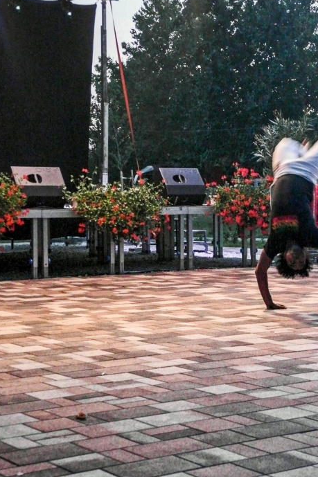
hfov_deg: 18.4
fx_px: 981
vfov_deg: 27.4
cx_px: 212
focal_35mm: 74
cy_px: 236
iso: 800
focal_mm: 10.6
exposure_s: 1/45
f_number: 2.2
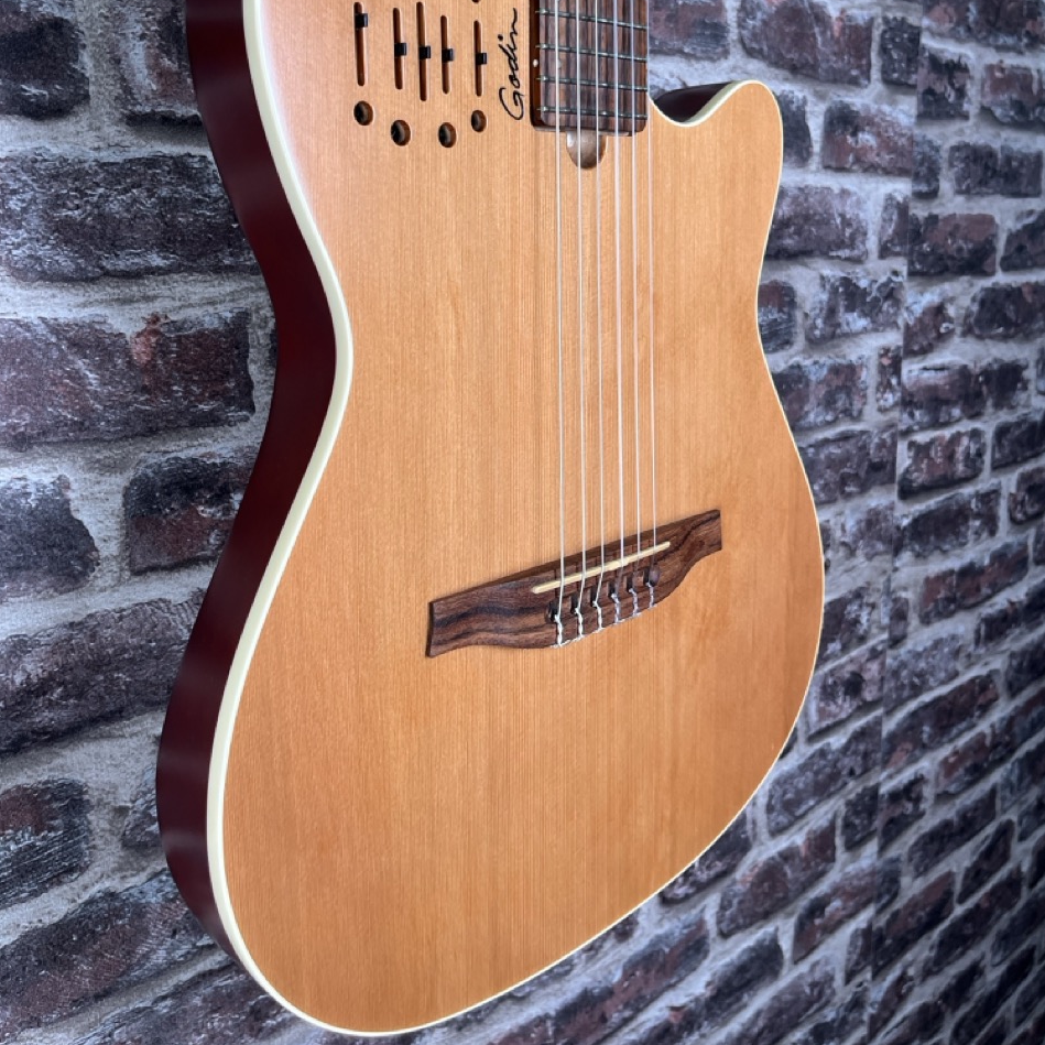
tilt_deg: -9.7
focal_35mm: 31
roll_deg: +1.4
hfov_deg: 52.5
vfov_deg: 52.0
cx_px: 524
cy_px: 395
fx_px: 1059
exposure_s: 1/121
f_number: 1.6
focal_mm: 5.1
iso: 80
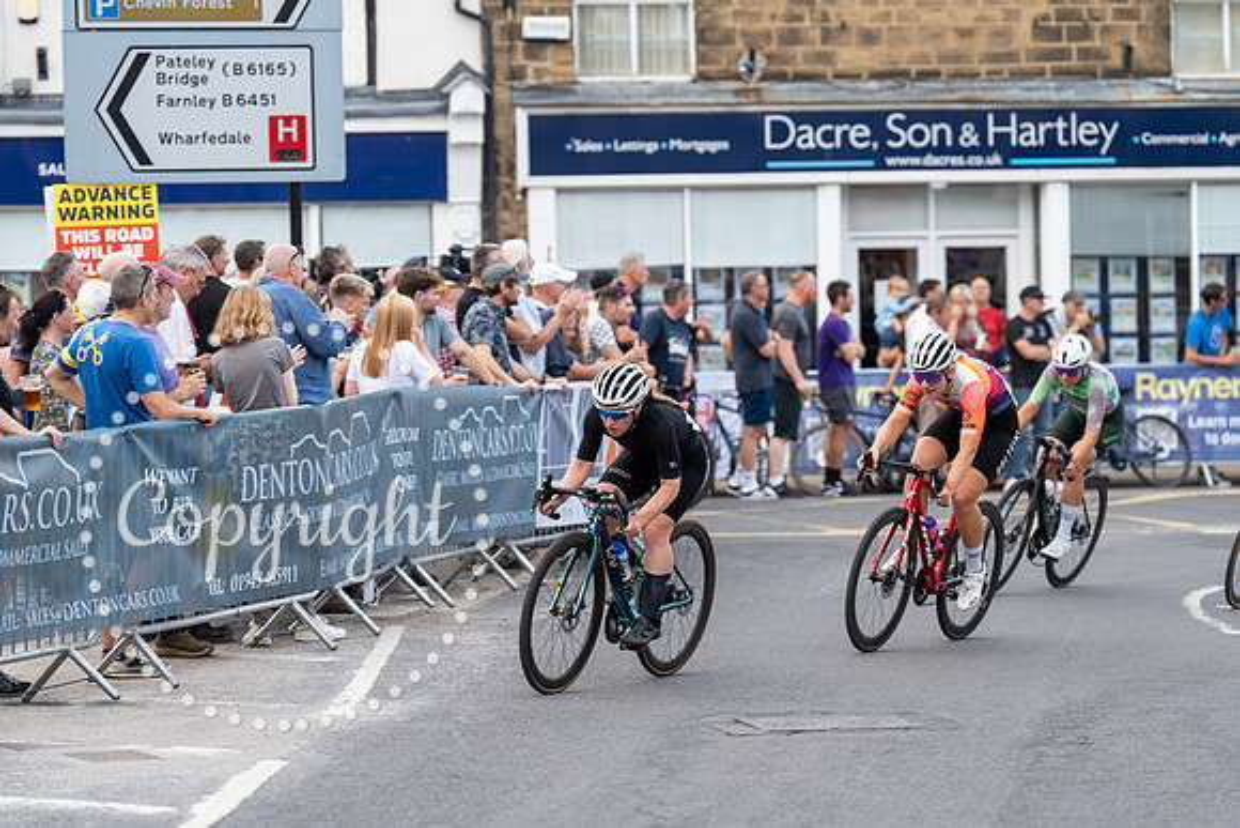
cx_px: 620
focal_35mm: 135
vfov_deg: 10.2
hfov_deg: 15.2
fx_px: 4651
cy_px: 414
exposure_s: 1/1000
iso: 500
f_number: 3.2
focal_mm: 135
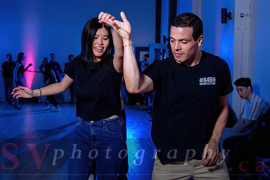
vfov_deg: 28.6
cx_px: 141
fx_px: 353
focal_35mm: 47
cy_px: 80
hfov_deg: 41.8
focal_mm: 40
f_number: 3.5
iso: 1000
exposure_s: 1/160
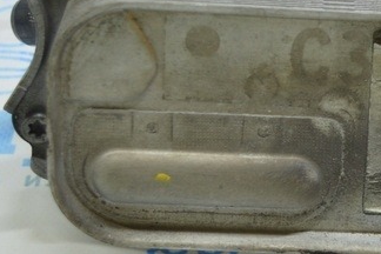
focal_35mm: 161
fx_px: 1704
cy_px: 139
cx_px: 368
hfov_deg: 12.6
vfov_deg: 8.5
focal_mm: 34
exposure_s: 1/40
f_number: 4.5
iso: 400
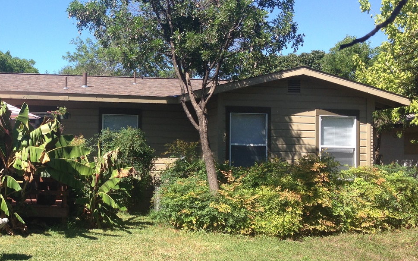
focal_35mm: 52
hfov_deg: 38.1
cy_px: 129
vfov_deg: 24.9
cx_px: 114
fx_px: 592
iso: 50
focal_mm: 4.12
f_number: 2.4
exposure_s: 1/669
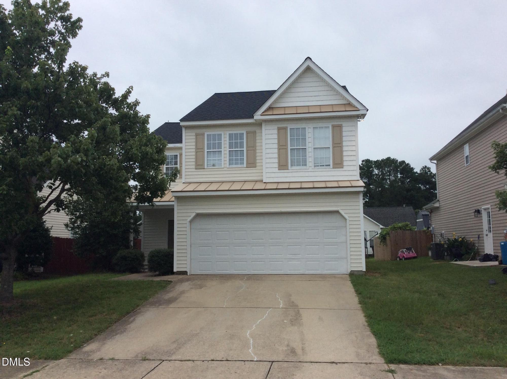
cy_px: 190
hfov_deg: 56.9
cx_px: 254
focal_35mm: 32
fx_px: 468
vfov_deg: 44.0
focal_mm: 3.3
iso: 32
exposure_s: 1/969
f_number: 2.4
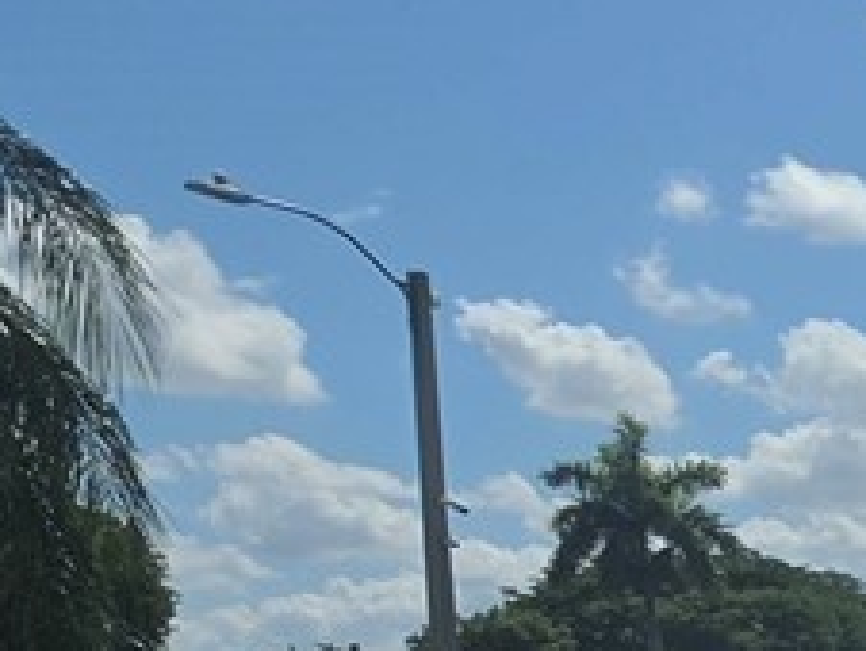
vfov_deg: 14.2
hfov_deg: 14.4
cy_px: 1176
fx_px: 2304
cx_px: 2054
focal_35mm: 92
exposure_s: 1/5747
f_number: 1.9
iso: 32
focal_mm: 2.2
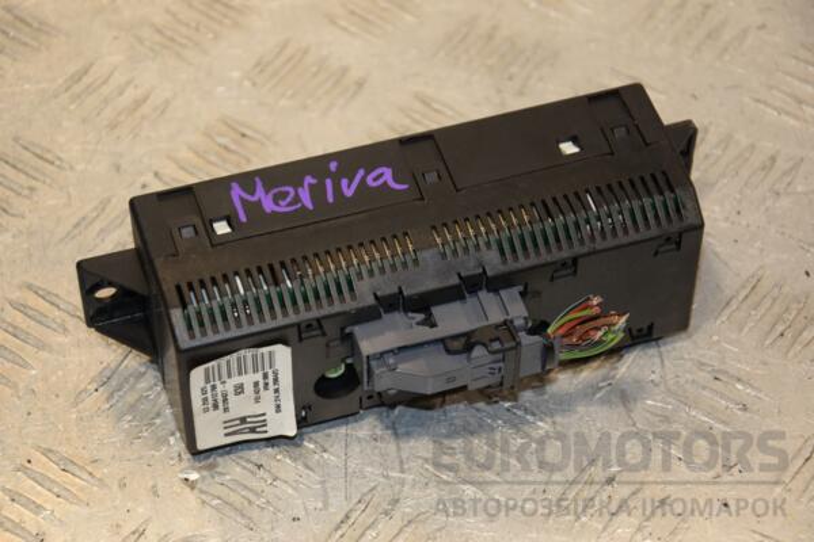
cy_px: 271
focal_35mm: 112
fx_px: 2544
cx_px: 407
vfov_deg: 12.2
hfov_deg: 18.2
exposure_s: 1/160
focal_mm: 75
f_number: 5.3
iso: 800
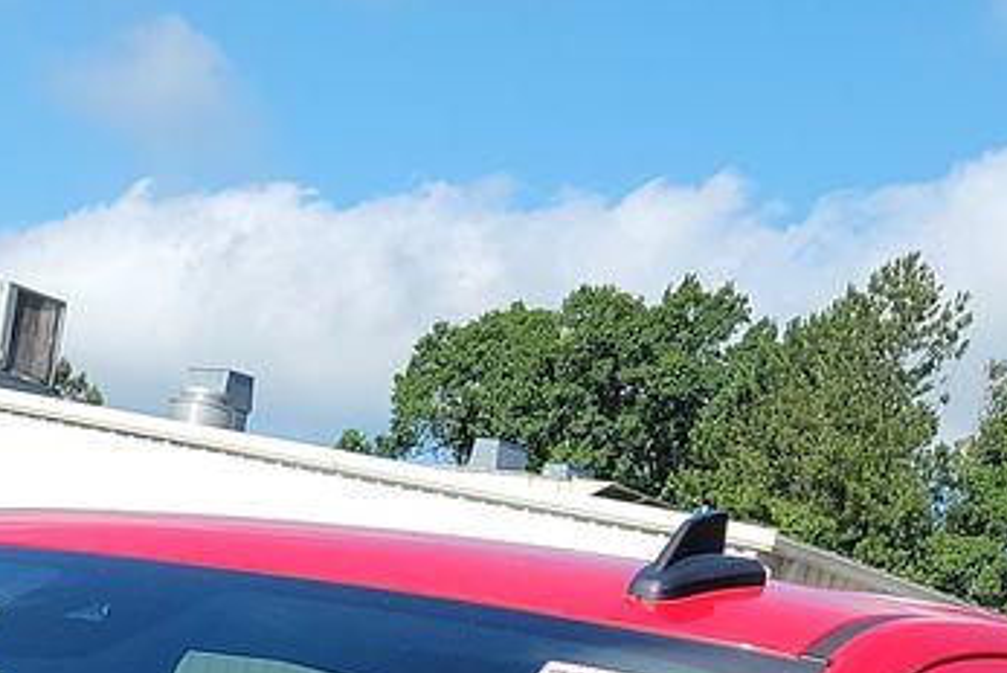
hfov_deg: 17.3
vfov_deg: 10.6
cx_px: -29
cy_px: 1497
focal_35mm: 115
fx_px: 3219
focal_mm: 6.7
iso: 50
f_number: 1.8
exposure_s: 1/648
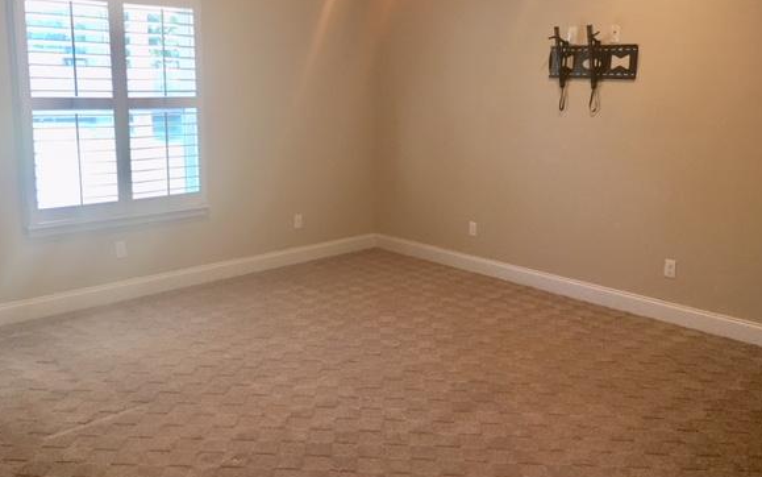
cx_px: 391
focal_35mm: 34
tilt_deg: -8.7
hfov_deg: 56.7
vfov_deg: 37.2
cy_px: 202
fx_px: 706
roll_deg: -1.0
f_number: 2.2
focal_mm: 4.15
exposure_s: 1/30
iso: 32
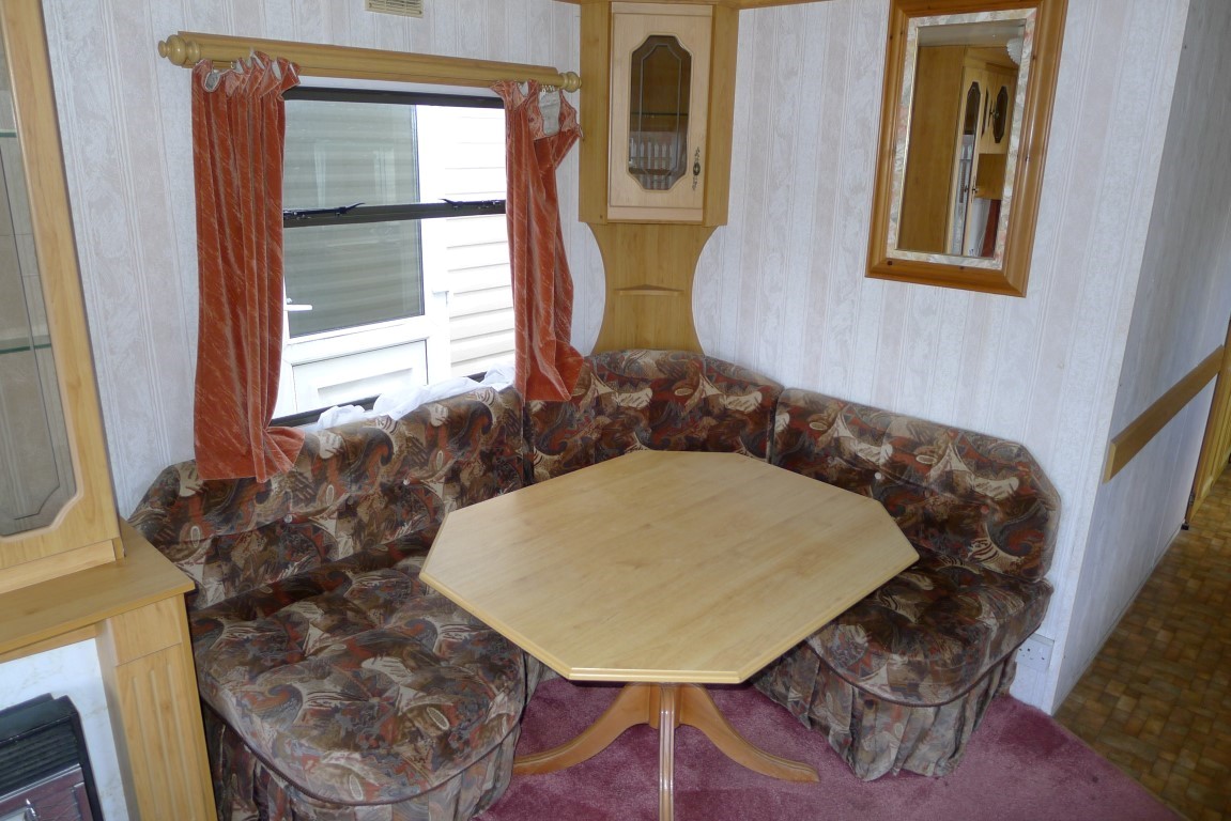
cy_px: 410
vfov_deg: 53.2
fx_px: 821
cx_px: 616
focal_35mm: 24
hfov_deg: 73.7
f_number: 2
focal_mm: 5.1
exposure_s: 1/100
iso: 100
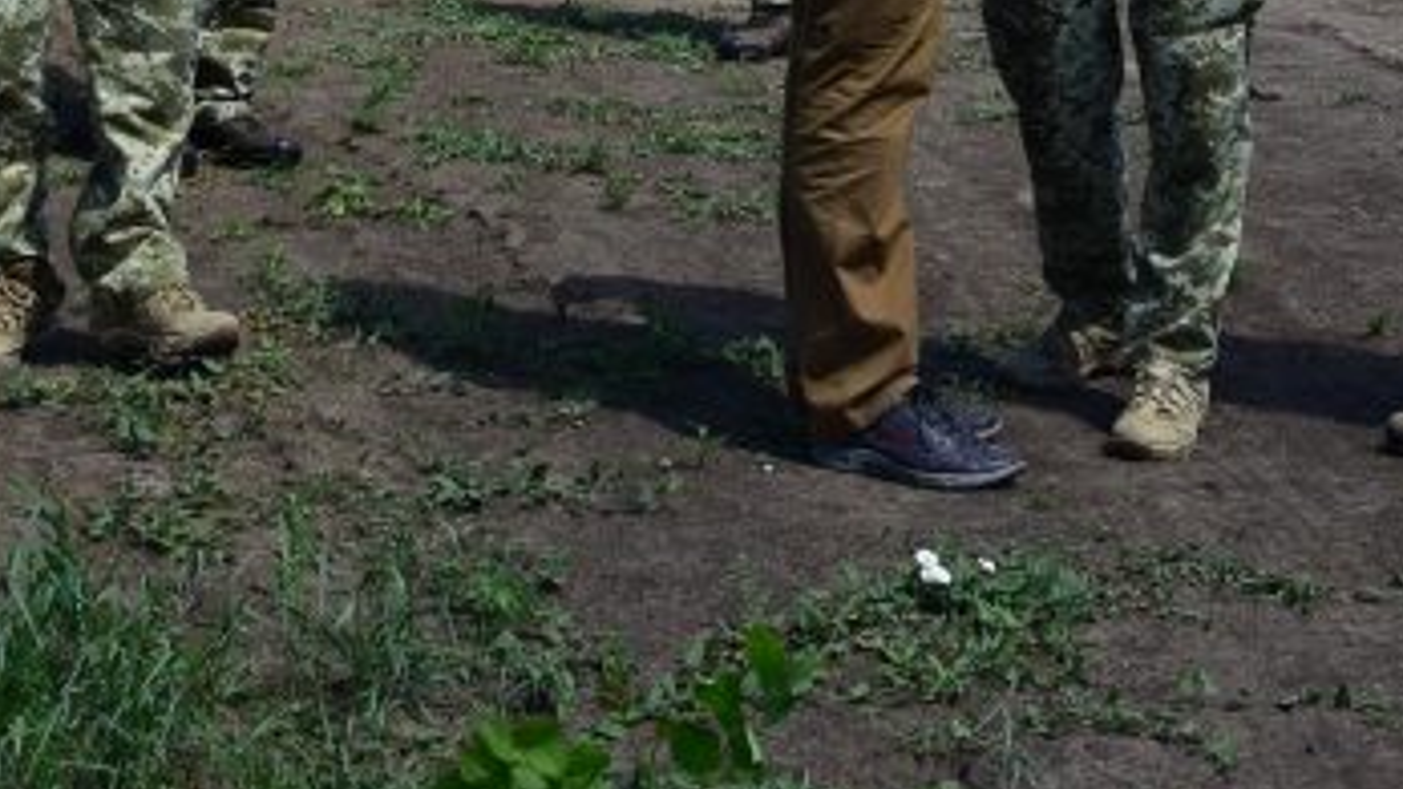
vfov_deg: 11.2
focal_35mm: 102
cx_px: 1173
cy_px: -520
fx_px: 3794
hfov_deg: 20.7
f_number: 8
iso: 100
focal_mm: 22
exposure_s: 1/250
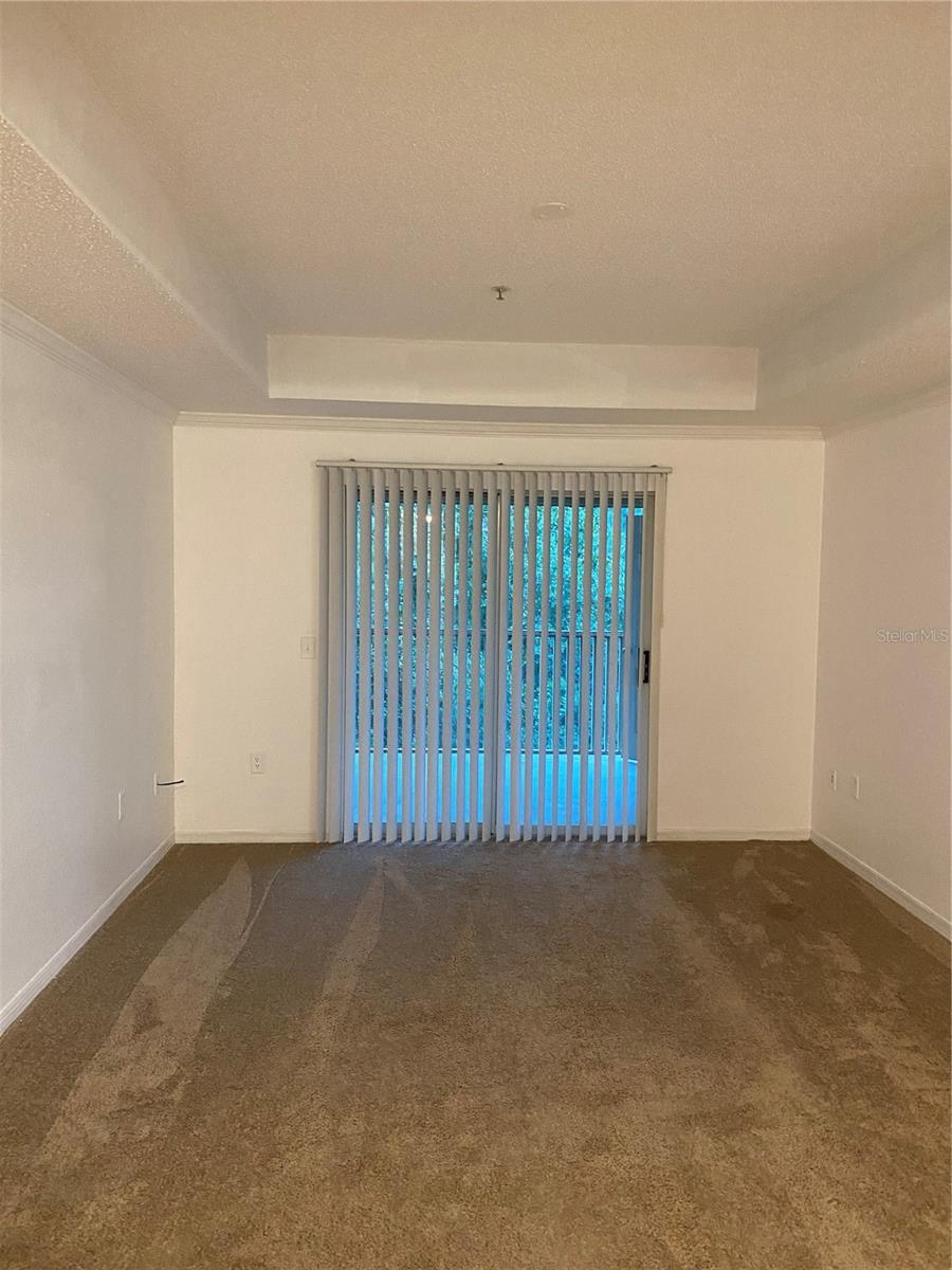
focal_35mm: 26
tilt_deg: -2.2
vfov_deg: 67.3
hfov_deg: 53.1
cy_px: 635
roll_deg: -0.8
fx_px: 953
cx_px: 476
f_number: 1.8
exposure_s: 1/60
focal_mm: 4.25
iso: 500
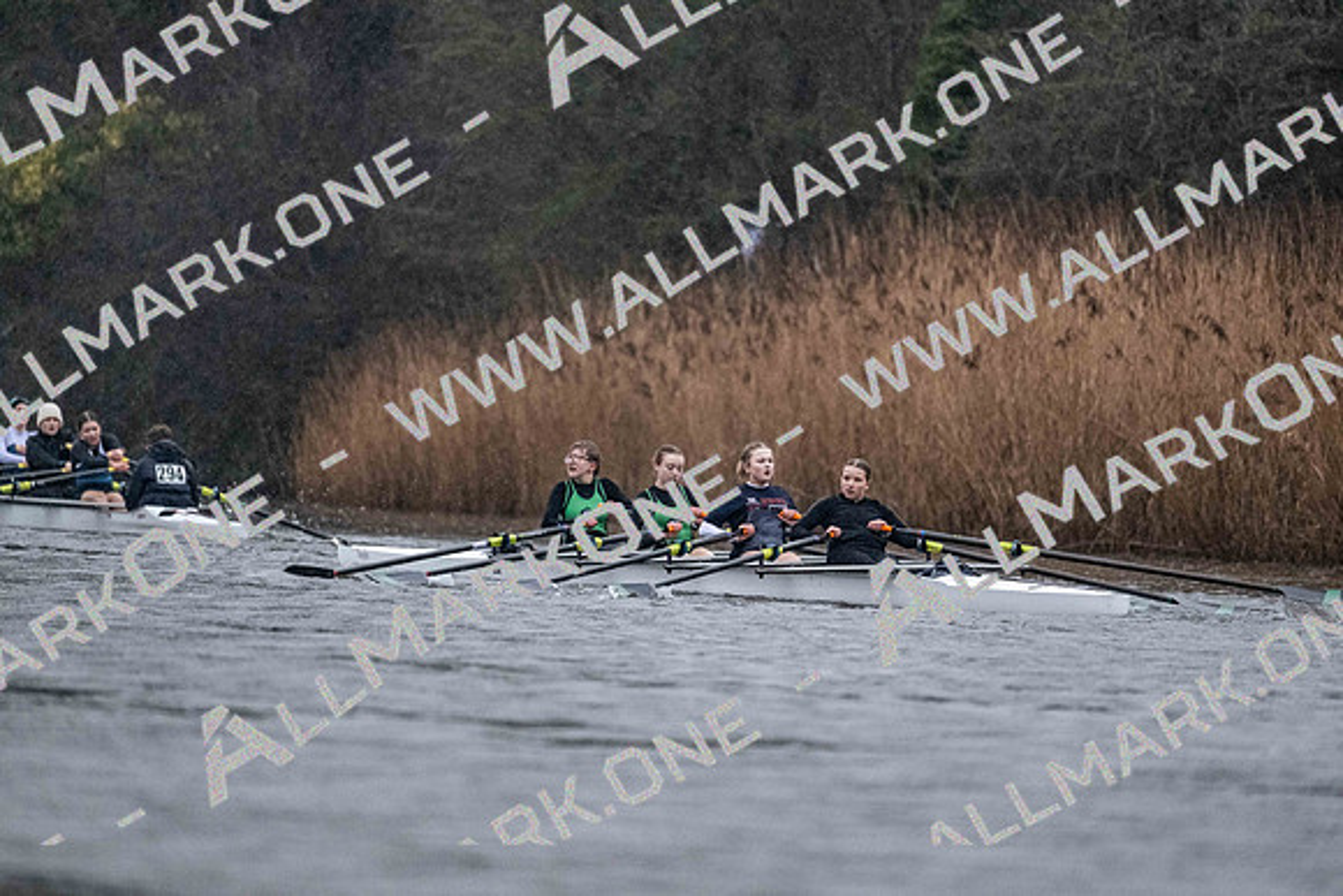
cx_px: 672
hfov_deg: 5.2
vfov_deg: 3.4
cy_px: 448
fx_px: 14925
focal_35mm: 400
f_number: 4.5
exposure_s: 1/1600
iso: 7200
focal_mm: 400
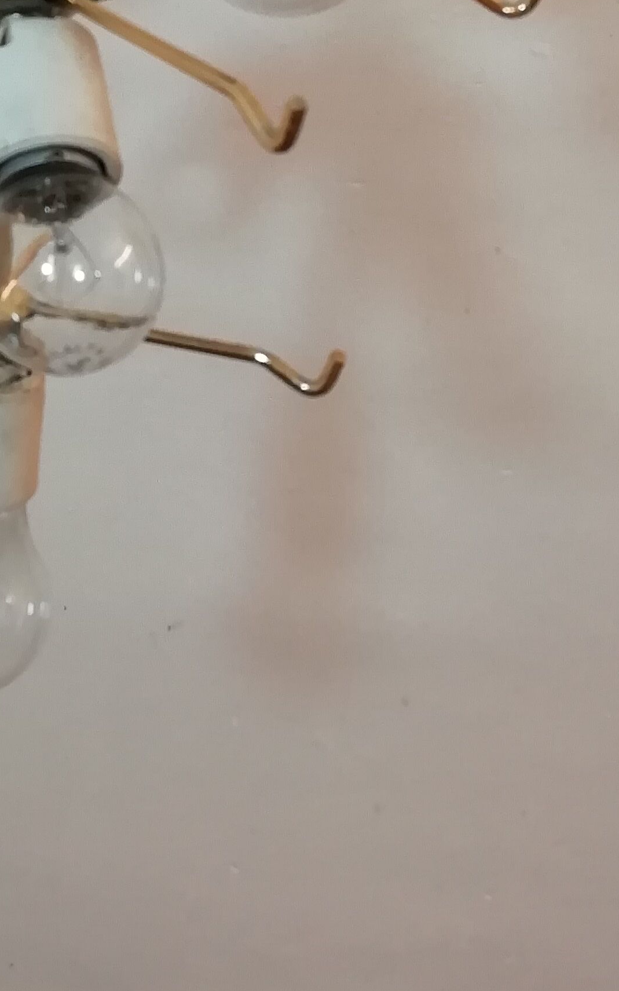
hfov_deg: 18.8
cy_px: -44
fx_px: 1809
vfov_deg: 28.4
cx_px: -36
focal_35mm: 67
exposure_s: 1/33.3
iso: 125
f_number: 2.2
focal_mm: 3.46
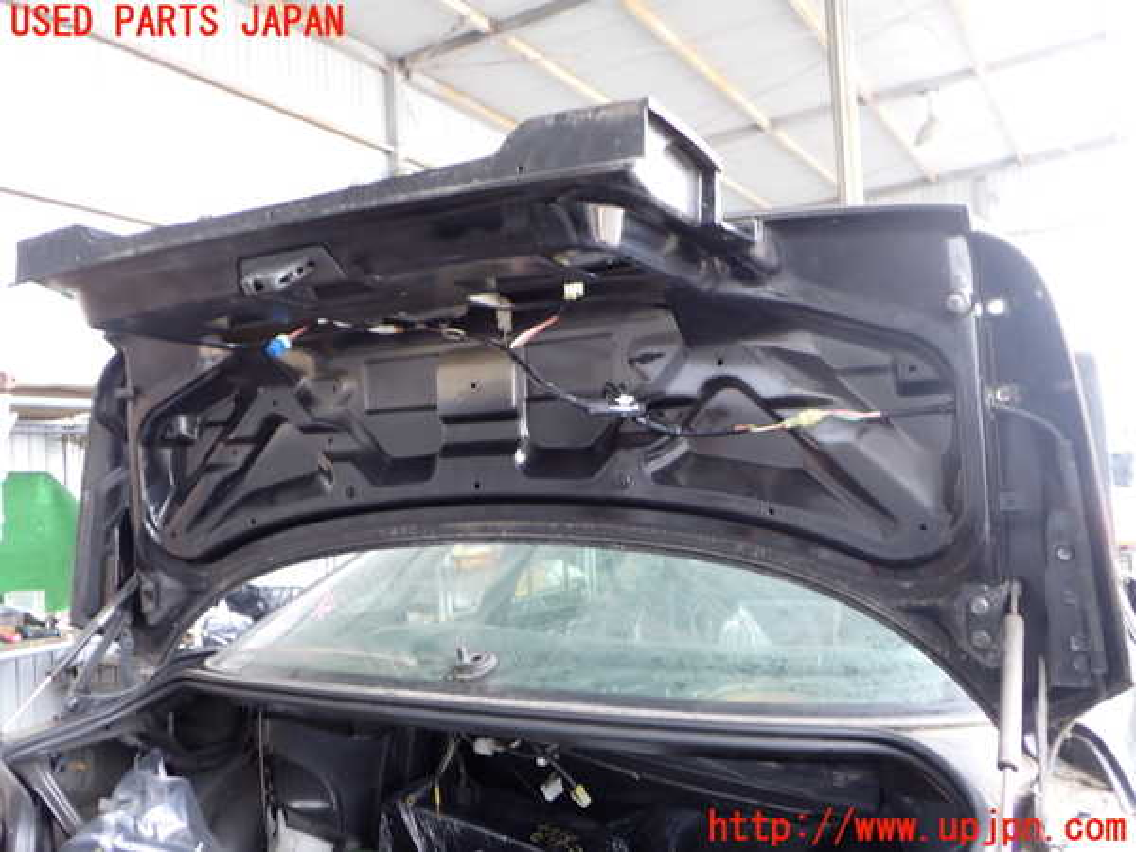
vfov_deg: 46.8
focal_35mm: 30
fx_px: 985
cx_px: 568
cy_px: 426
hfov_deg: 60.0
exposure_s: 1/60
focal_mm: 5.4
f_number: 2.3
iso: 200
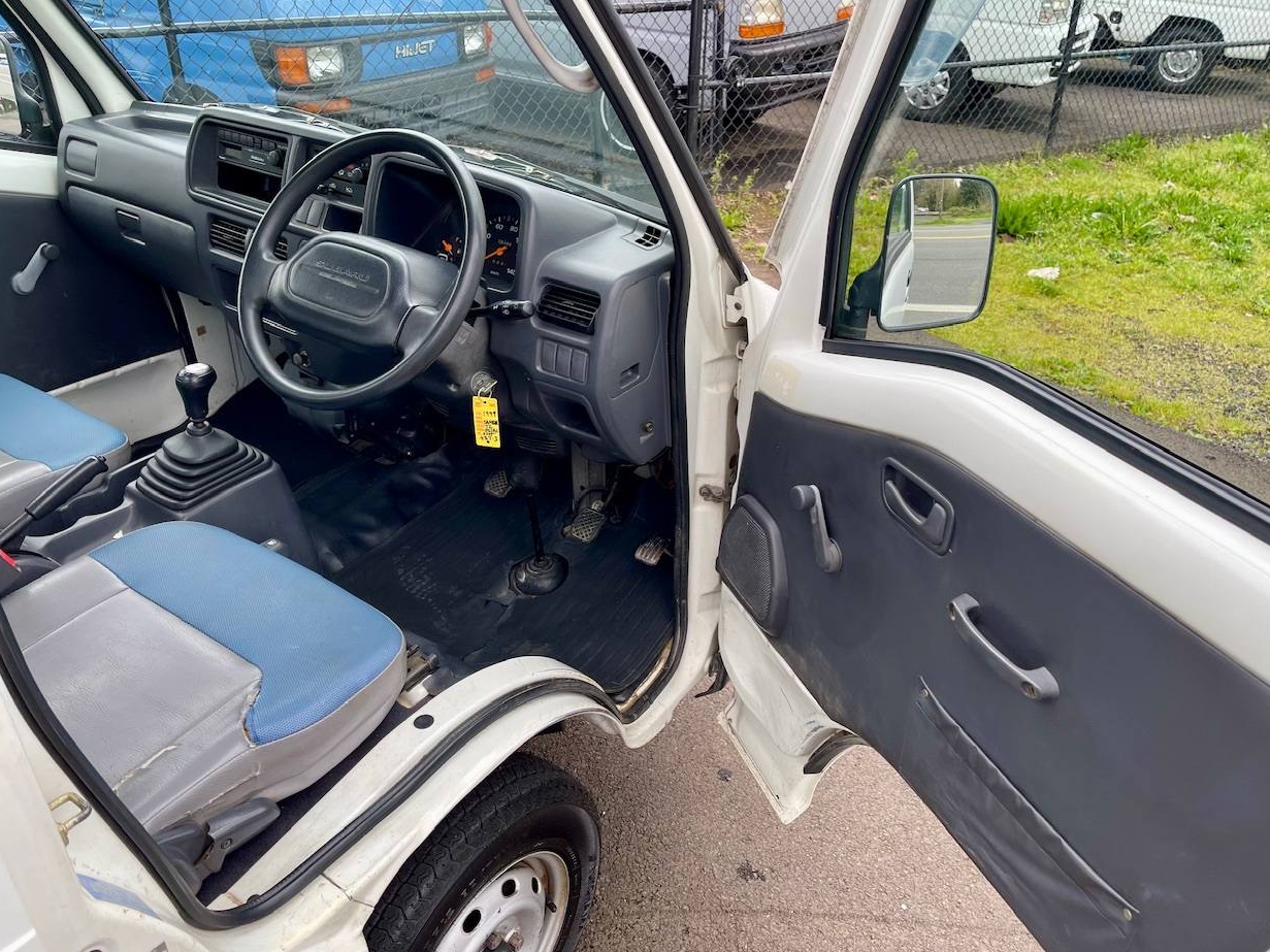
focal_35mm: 26
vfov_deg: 53.0
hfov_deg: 67.3
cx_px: 655
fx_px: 954
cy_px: 489
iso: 32
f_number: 1.6
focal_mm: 5.1
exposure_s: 1/179
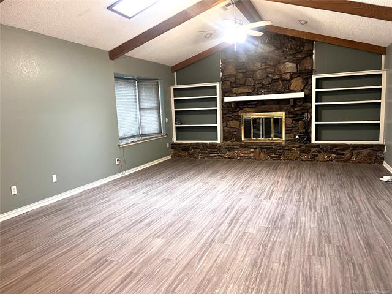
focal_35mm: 26
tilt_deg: -6.8
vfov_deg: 53.1
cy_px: 147
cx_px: 196
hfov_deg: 67.3
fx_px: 294
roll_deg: +2.4
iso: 250
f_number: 1.5
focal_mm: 5.7
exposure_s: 1/60
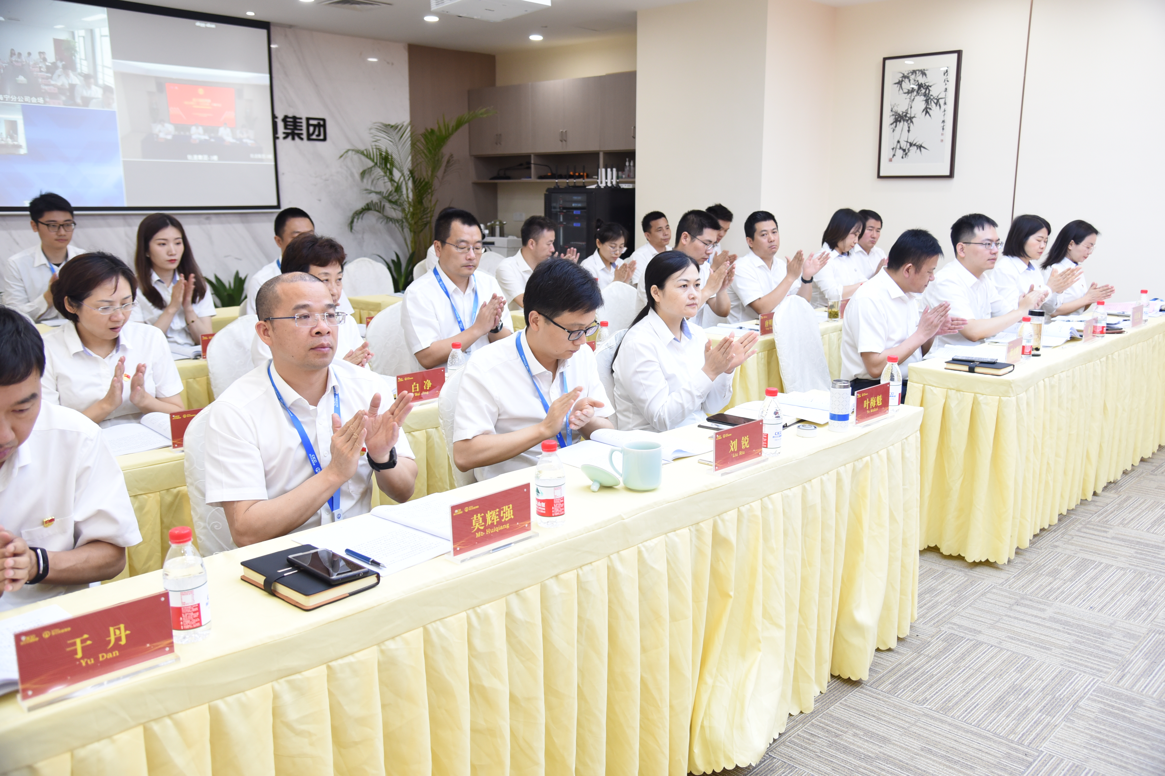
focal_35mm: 30
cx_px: 582
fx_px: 971
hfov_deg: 61.9
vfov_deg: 43.6
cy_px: 388
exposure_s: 1/125
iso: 1000
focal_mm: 30
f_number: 4
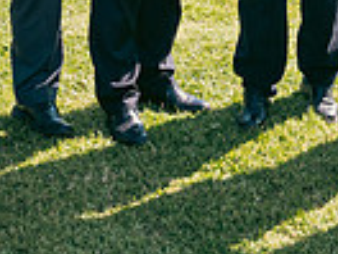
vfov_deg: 12.0
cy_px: -191
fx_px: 1113
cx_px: 228
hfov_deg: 17.2
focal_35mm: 114
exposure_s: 1/400
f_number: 5
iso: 200
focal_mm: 27
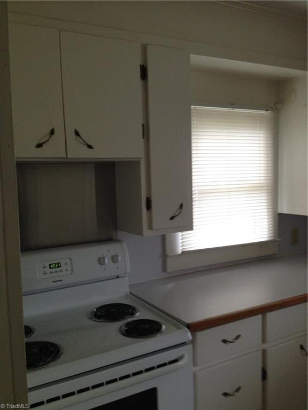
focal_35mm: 35
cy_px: 205
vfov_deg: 52.6
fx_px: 415
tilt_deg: -4.4
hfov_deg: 40.7
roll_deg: +1.6
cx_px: 154
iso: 160
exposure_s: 1/20
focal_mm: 4.28
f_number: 2.4
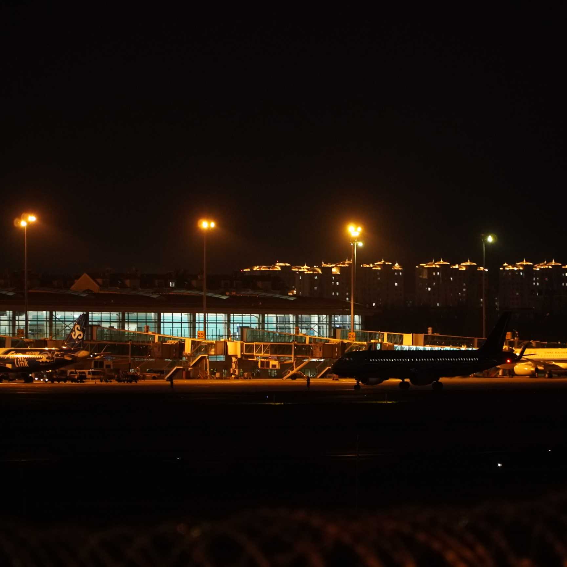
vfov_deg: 8.7
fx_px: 3706
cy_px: 284
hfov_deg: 8.7
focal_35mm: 200
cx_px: 348
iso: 6400
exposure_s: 1/100
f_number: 4
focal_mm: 104
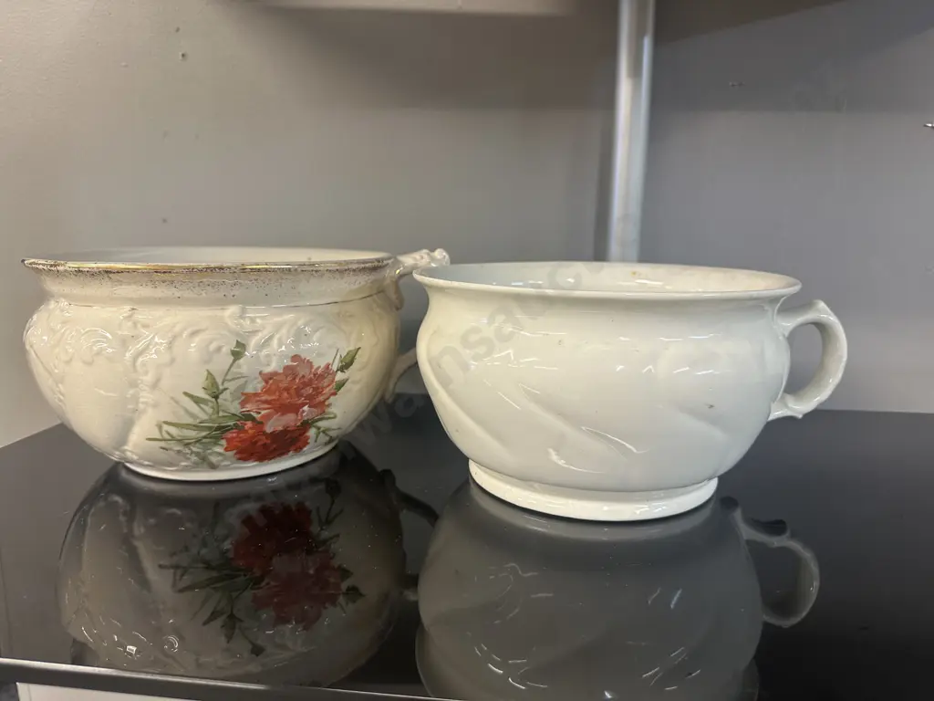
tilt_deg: -12.0
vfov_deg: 56.8
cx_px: 467
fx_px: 648
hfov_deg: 71.6
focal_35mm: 24
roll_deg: +0.7
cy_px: 350
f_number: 1.78
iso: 160
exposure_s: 1/50
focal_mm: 6.86
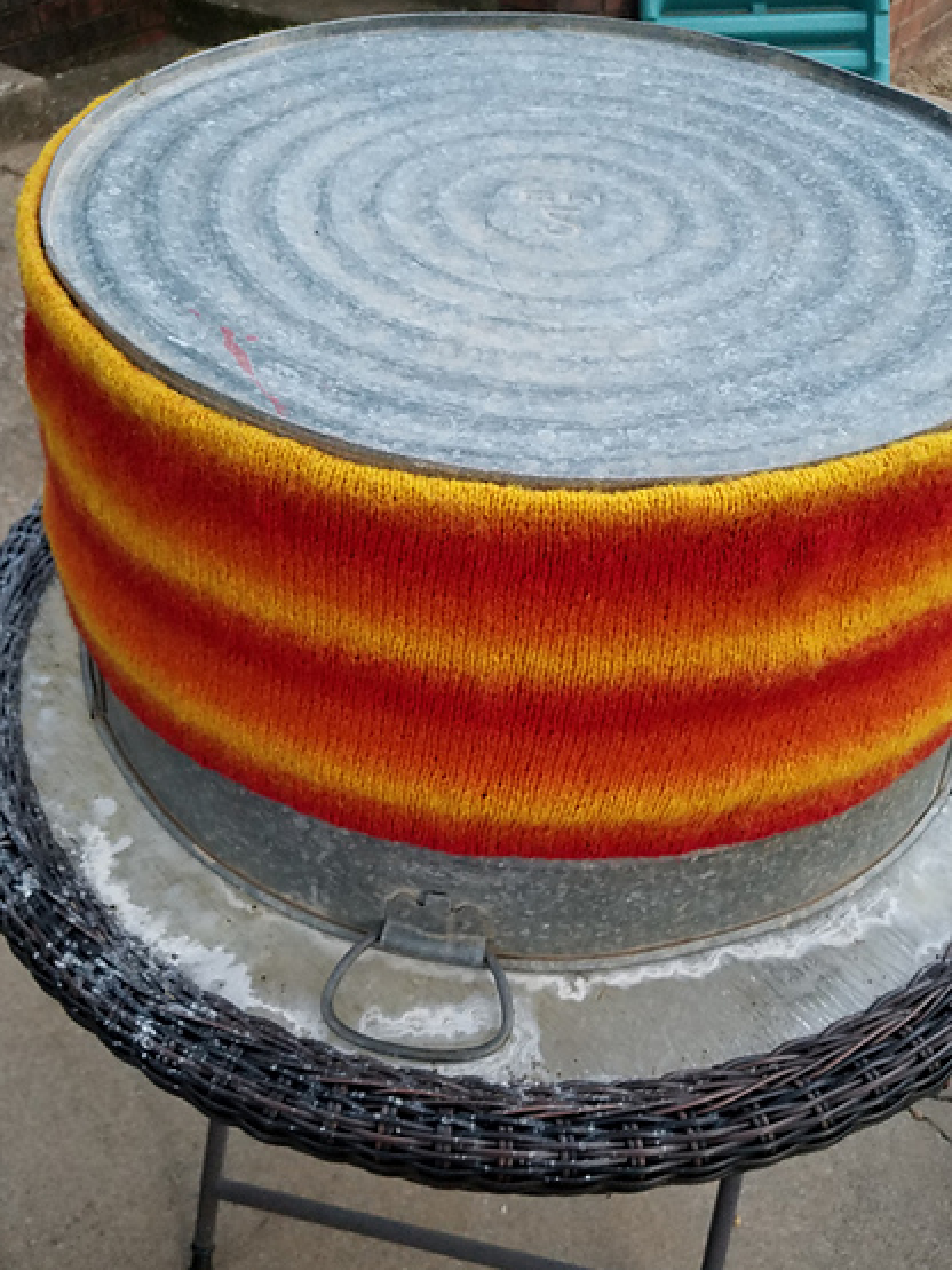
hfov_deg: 46.7
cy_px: 682
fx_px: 1100
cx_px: 522
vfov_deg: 59.9
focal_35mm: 30
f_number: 1.7
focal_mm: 4.2
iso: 200
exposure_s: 1/10
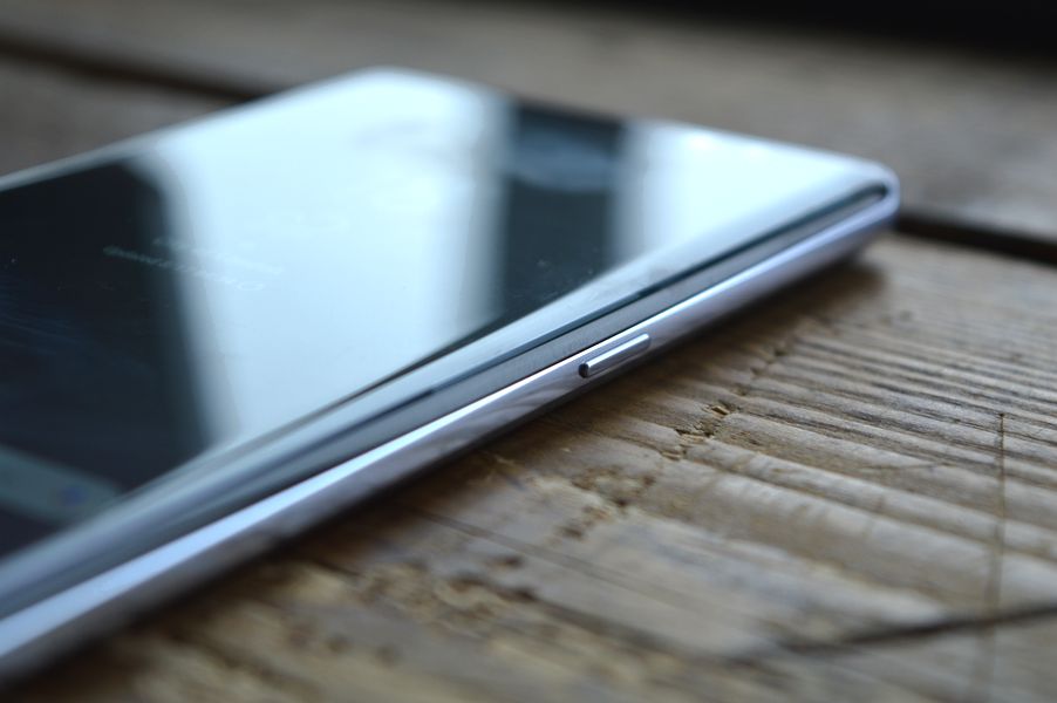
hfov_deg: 24.6
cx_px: 528
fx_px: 2420
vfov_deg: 16.5
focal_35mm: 82
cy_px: 352
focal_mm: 55
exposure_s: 1/125
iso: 220
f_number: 5.6
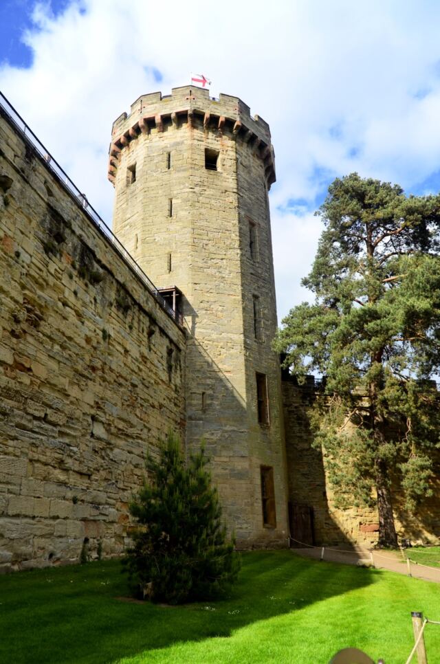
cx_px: 220
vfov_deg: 67.5
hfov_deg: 47.7
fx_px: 497
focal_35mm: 27
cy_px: 332
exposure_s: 1/1250
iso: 400
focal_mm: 18
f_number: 5.6
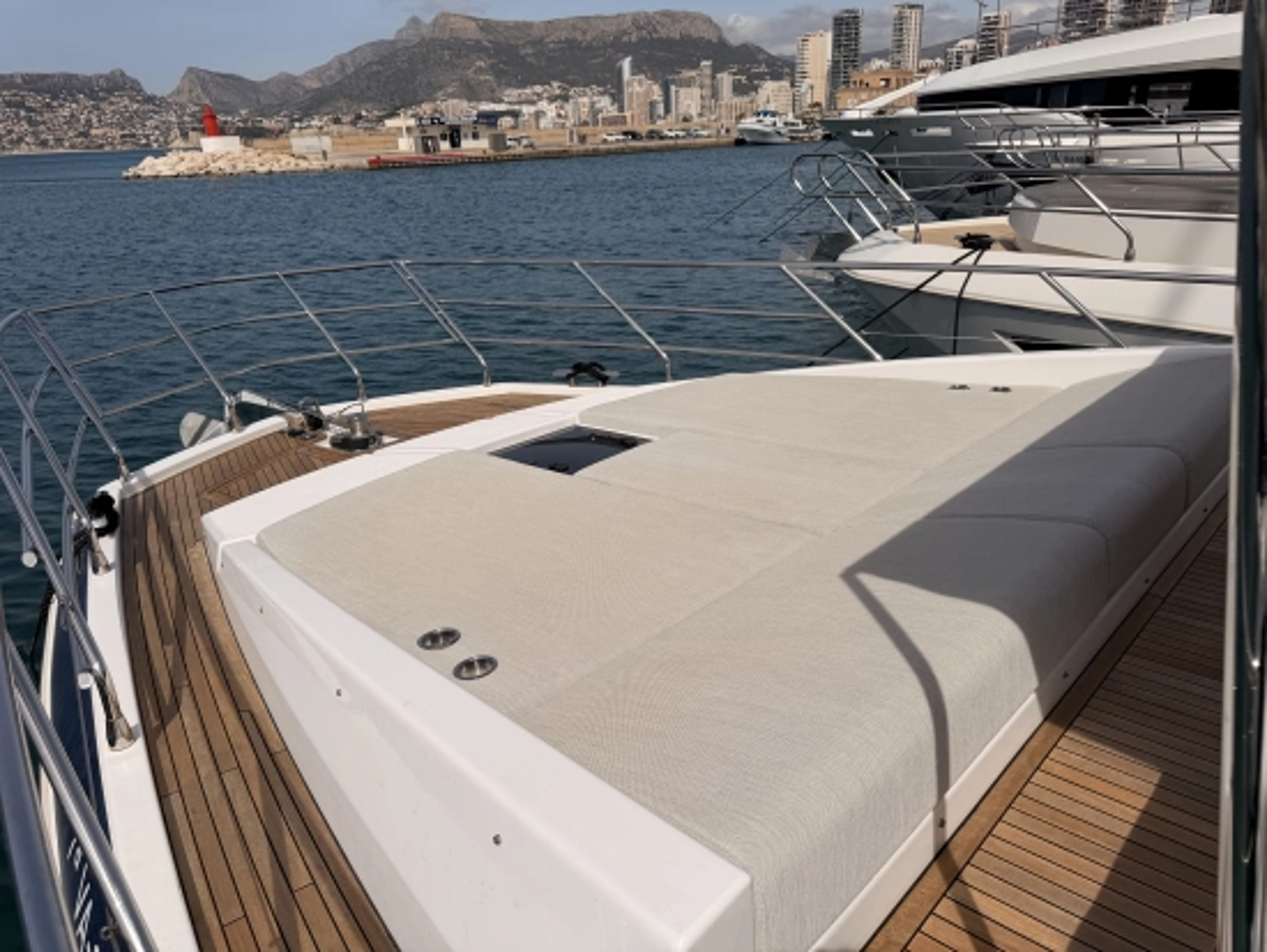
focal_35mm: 24
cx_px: 634
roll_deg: +2.9
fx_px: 879
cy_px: 476
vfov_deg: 56.9
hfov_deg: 71.6
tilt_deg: -21.2
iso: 80
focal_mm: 6.76
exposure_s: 1/17544
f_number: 1.78
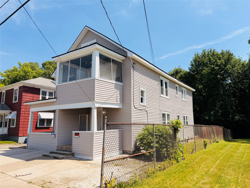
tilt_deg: +10.0
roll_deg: +1.9
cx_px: 125
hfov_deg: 71.6
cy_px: 94
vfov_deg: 56.8
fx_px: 173
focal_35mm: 24
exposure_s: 1/5714
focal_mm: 6.76
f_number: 1.78
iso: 80
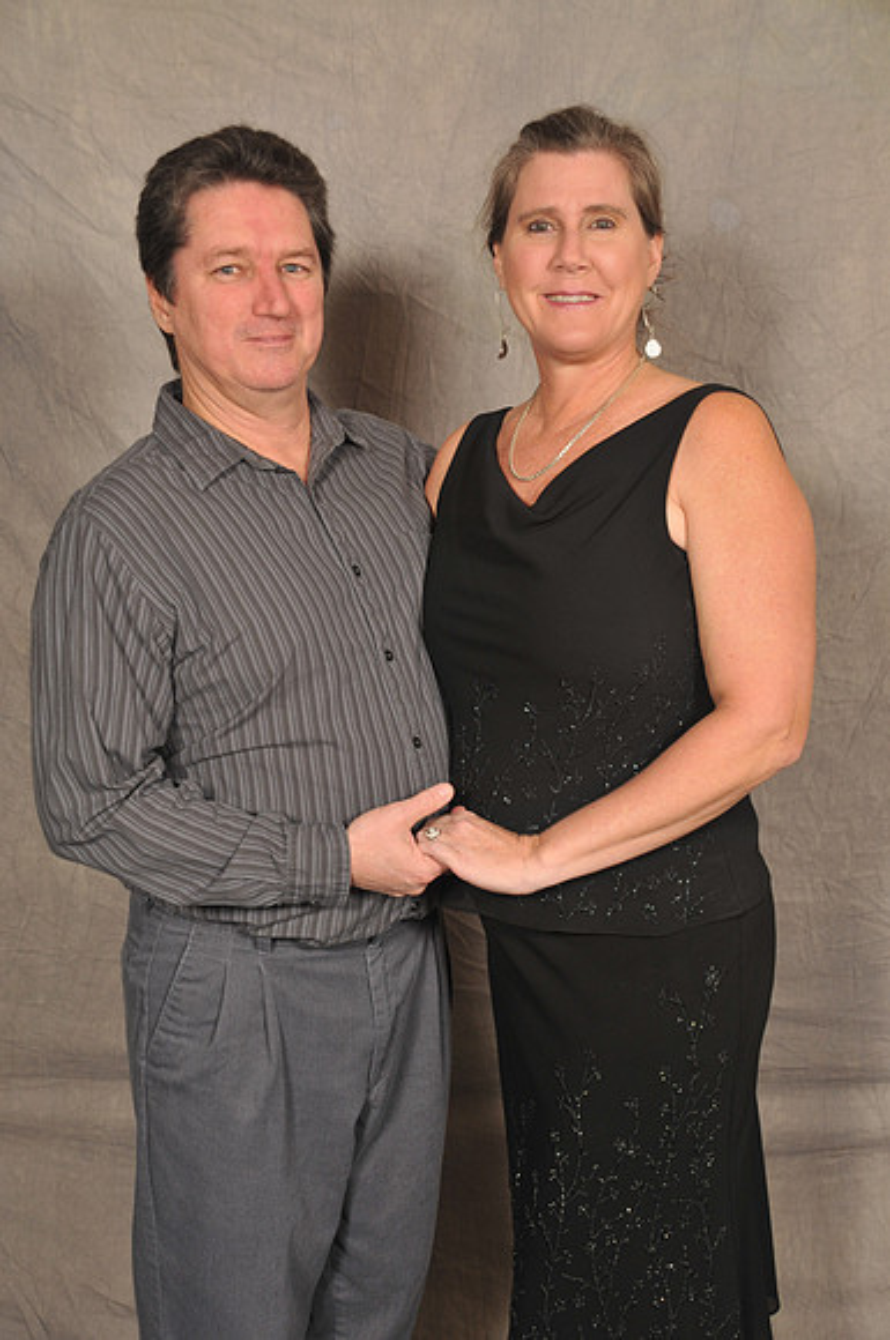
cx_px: 445
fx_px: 1785
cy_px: 670
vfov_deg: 41.2
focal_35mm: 48
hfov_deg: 28.0
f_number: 5.6
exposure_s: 1/125
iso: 200
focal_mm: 32
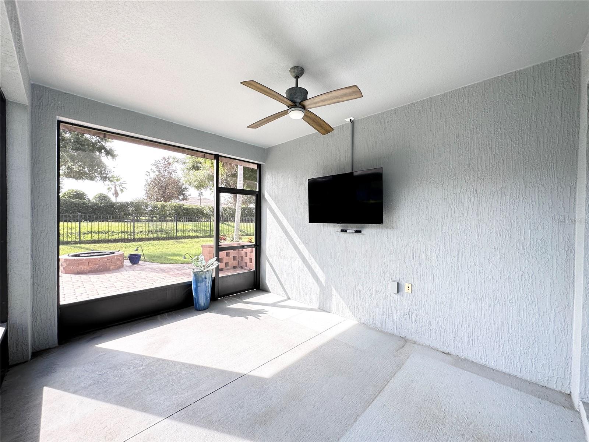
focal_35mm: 14
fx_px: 238
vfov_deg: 85.7
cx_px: 294
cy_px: 221
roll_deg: -0.1
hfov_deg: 102.1
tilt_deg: -0.6
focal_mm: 2.22
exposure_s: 1/145
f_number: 2.2
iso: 40
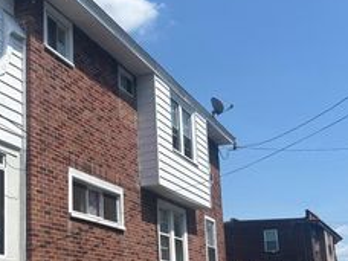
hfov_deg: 32.3
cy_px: 192
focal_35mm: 57
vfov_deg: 25.4
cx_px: 43
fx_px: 573
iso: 50
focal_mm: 5.96
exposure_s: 1/4255
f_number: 1.6
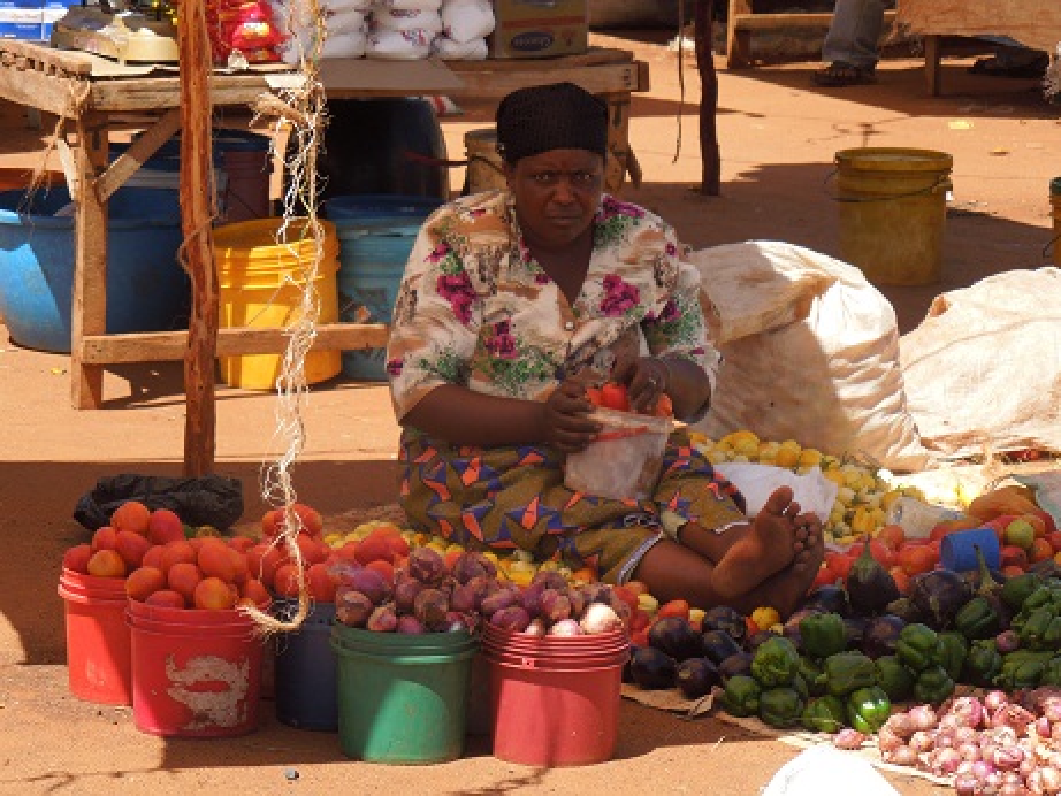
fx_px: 5212
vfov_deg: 8.7
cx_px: 530
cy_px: 398
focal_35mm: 170
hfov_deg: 11.6
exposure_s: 1/320
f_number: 5
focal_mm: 30.6
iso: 100
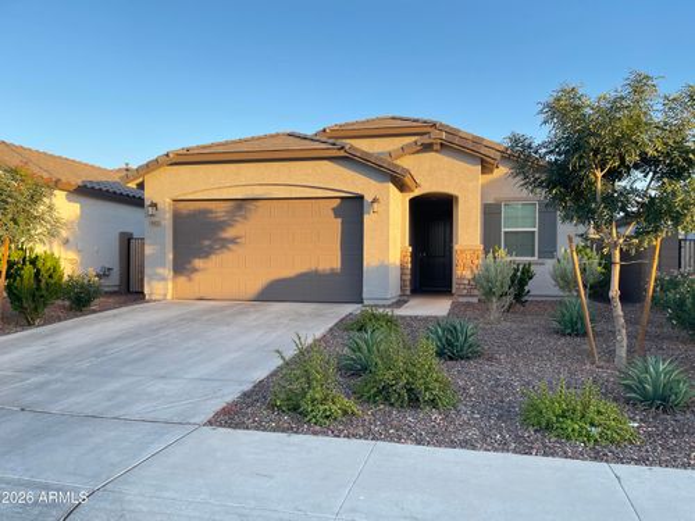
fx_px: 502
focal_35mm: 25
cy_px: 260
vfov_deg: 54.9
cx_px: 348
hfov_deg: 69.4
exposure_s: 1/294
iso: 32
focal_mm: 5.1
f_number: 1.6
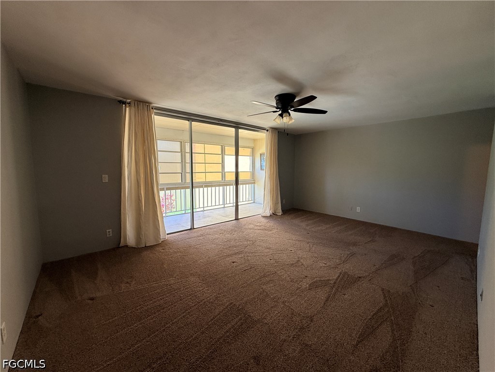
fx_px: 200
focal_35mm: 14
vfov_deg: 85.7
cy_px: 186
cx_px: 248
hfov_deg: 102.1
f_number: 2.2
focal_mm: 2.22
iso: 64
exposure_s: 1/99
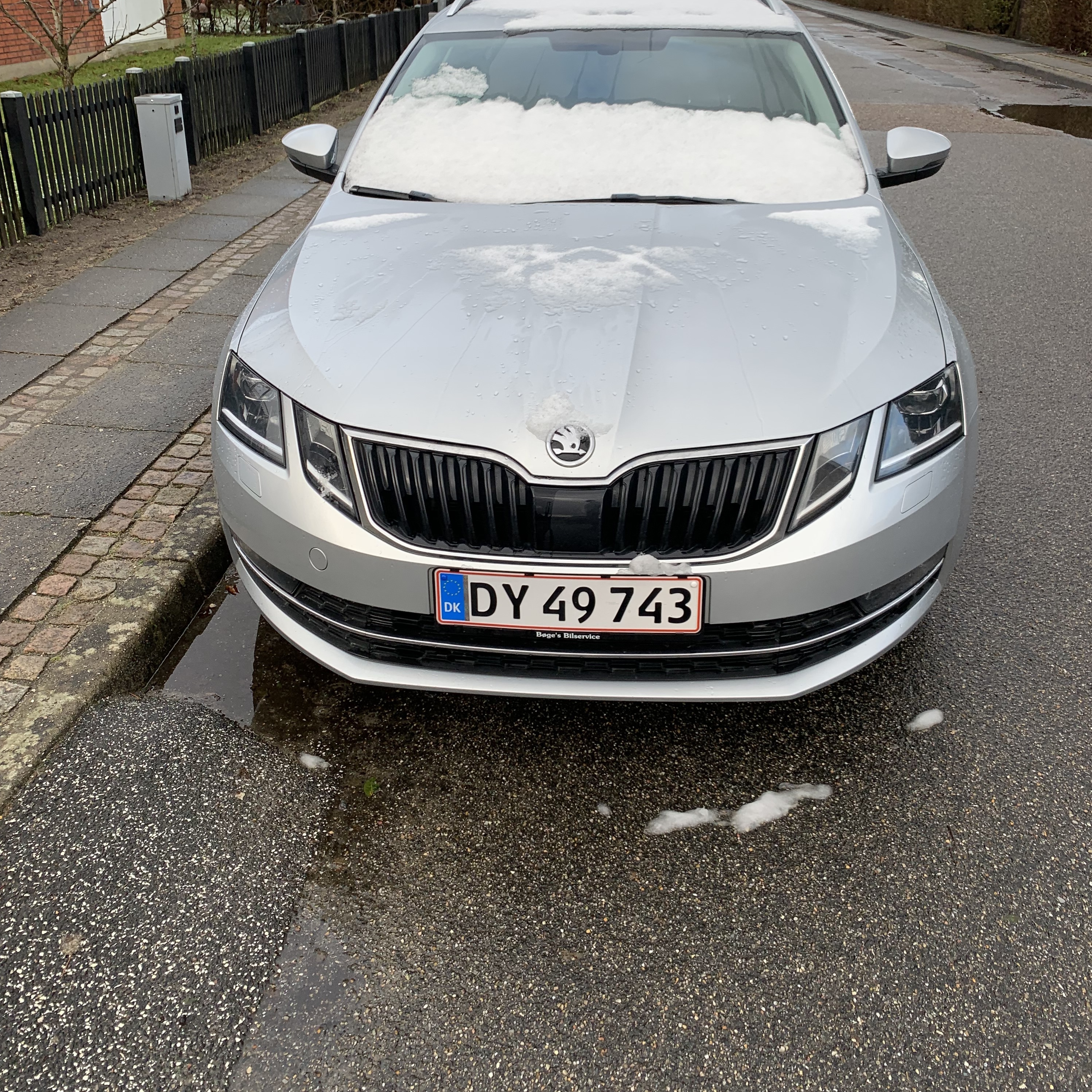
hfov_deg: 52.5
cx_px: 552
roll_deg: -2.5
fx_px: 1106
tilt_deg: -21.3
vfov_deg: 52.4
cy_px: 476
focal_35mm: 31
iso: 25
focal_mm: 4.25
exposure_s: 1/322
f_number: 1.8
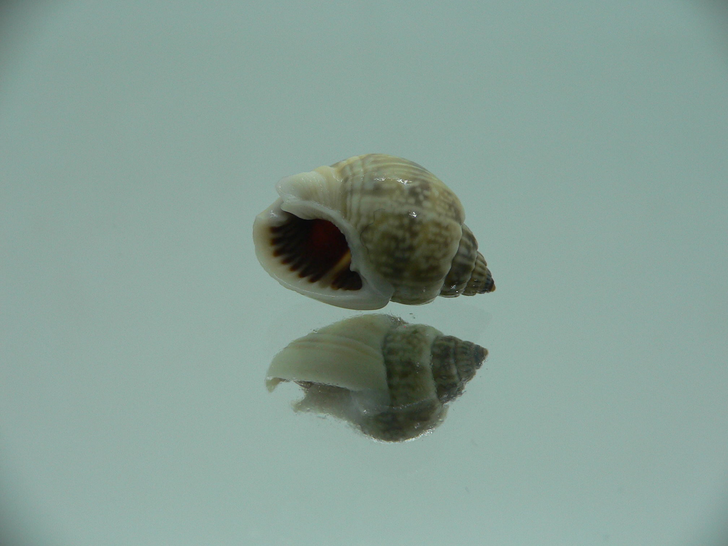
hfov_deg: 52.6
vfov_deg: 40.7
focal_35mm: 35
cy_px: 273
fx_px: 736
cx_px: 364
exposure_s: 1/60
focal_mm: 4.6
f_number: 2.8
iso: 80
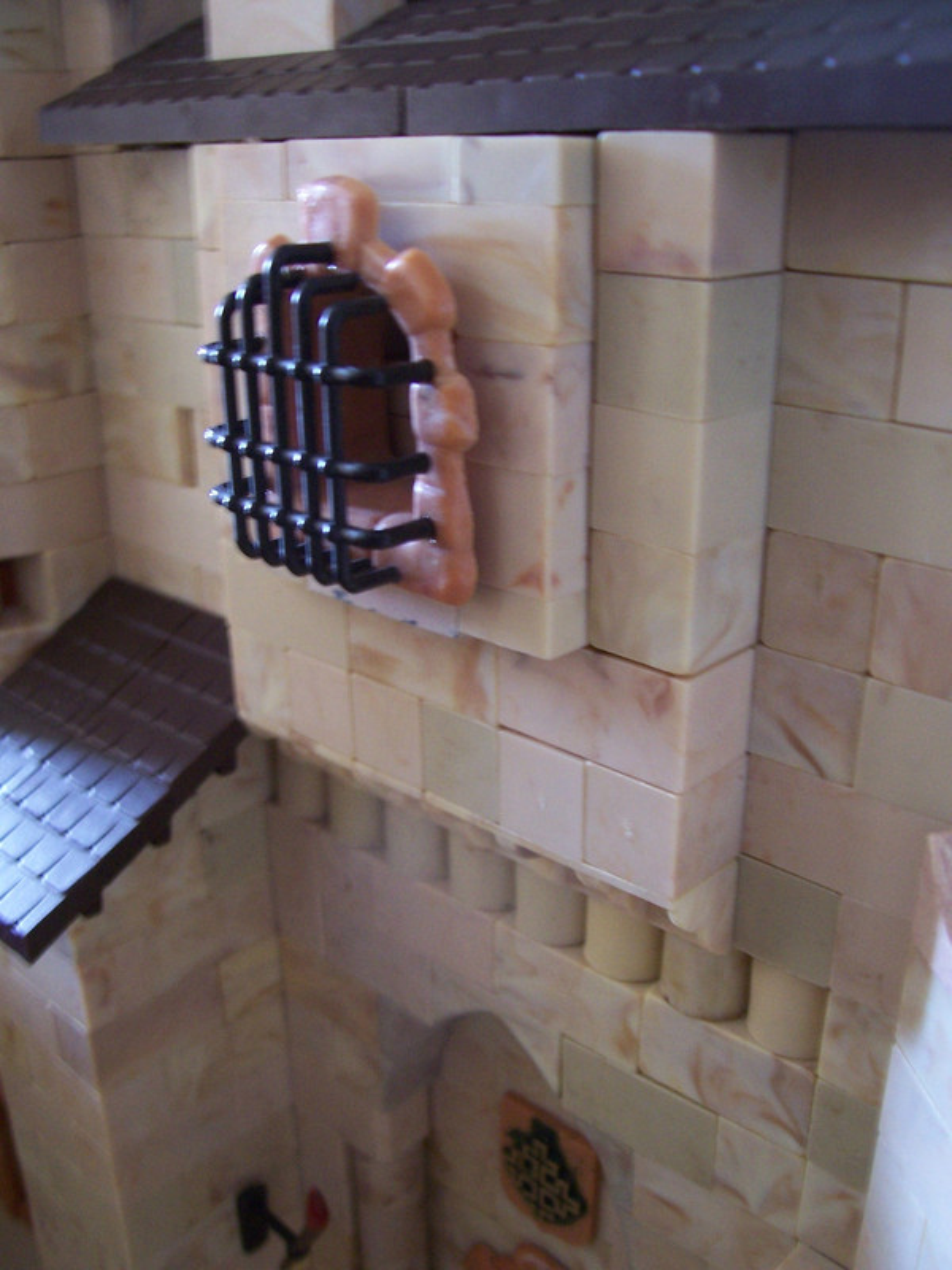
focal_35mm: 34
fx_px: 1247
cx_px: 476
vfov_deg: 54.0
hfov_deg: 41.8
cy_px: 635
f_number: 2.7
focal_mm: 5.6
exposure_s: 1/8
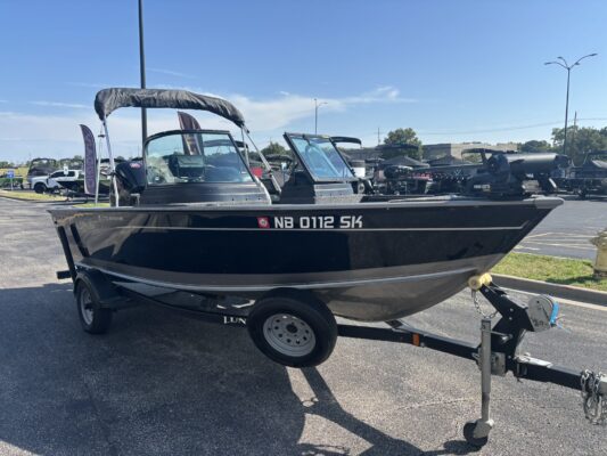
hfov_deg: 67.3
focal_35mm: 26
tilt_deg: -4.9
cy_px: 228
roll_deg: +1.7
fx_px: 456
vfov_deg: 53.1
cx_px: 304
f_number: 1.6
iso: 50
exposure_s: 1/2398
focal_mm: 5.96
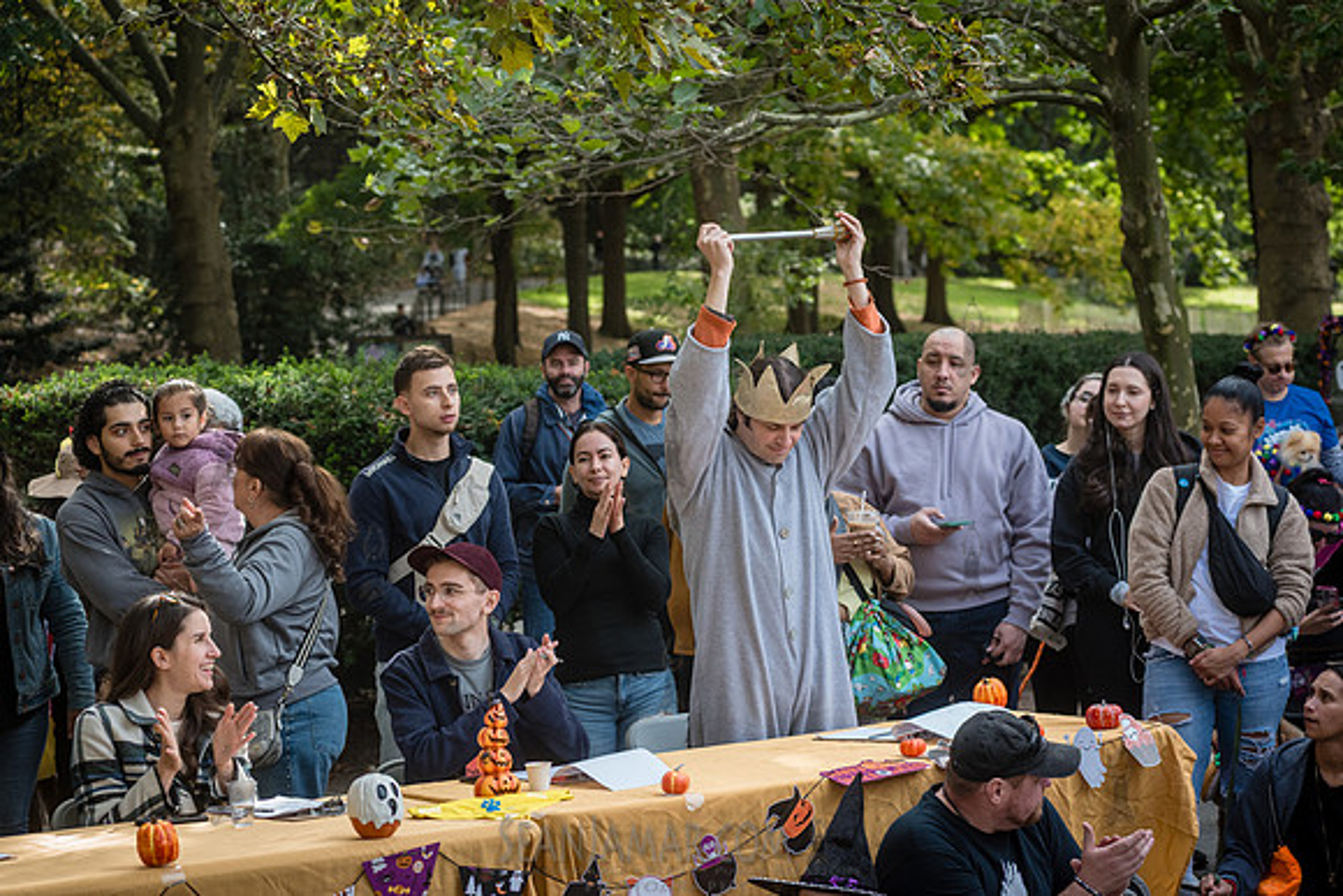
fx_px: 2985
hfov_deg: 25.4
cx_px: 672
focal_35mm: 80
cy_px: 448
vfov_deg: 17.1
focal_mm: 80
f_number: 5
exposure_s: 1/800
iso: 1000
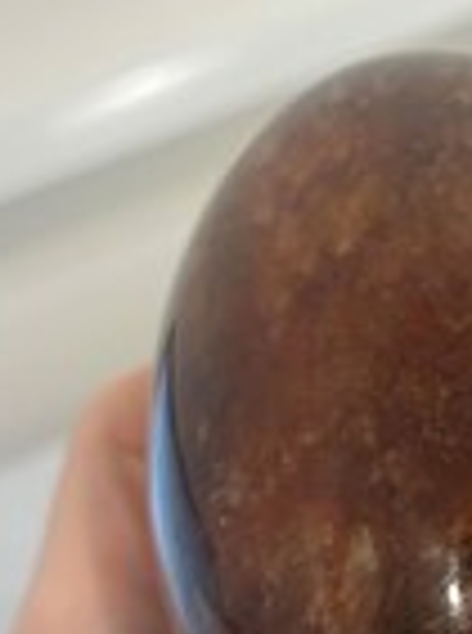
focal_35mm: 74
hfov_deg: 19.1
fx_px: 1352
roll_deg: +5.9
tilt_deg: -41.7
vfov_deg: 26.4
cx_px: 503
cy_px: 319
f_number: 1.6
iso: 320
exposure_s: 1/50
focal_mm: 5.1
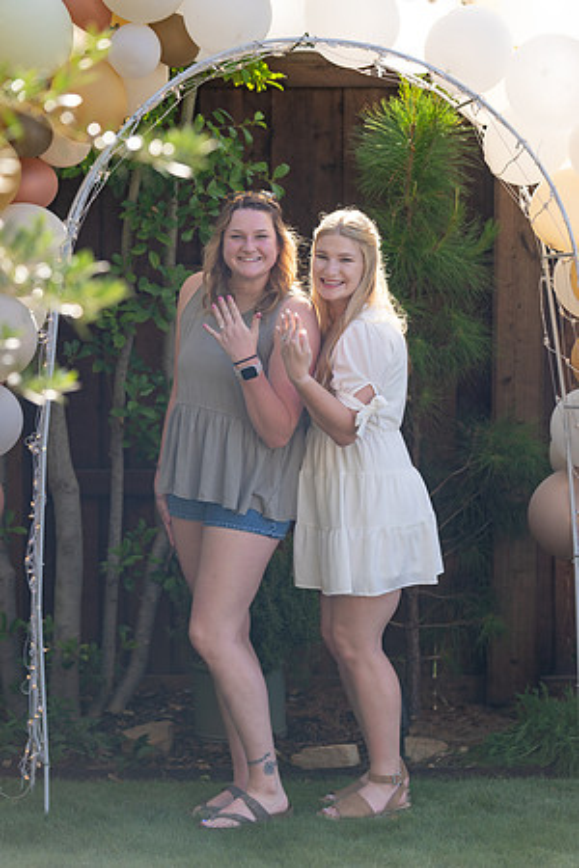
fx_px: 2509
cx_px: 290
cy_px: 434
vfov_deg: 19.6
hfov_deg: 13.2
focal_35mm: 104
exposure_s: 1/500
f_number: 3.5
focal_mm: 104
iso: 100
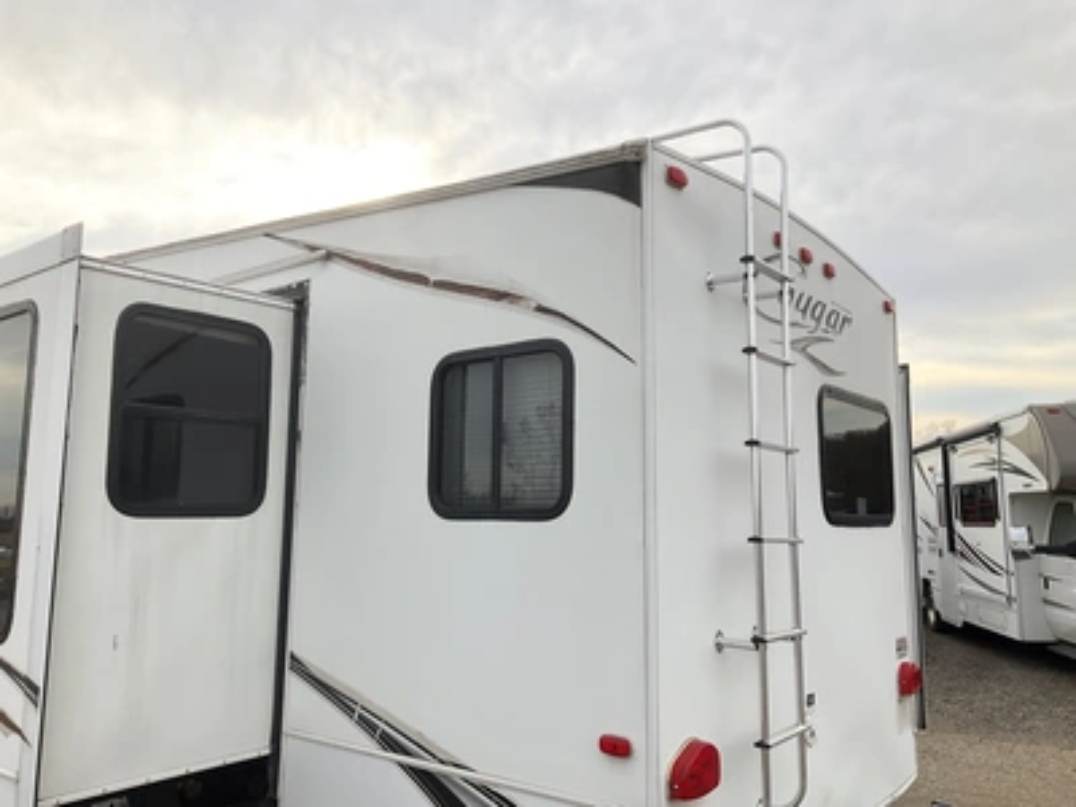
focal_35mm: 29
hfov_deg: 61.7
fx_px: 901
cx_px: 538
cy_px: 404
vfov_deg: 48.2
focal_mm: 3
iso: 25
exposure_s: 1/944
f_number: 1.8
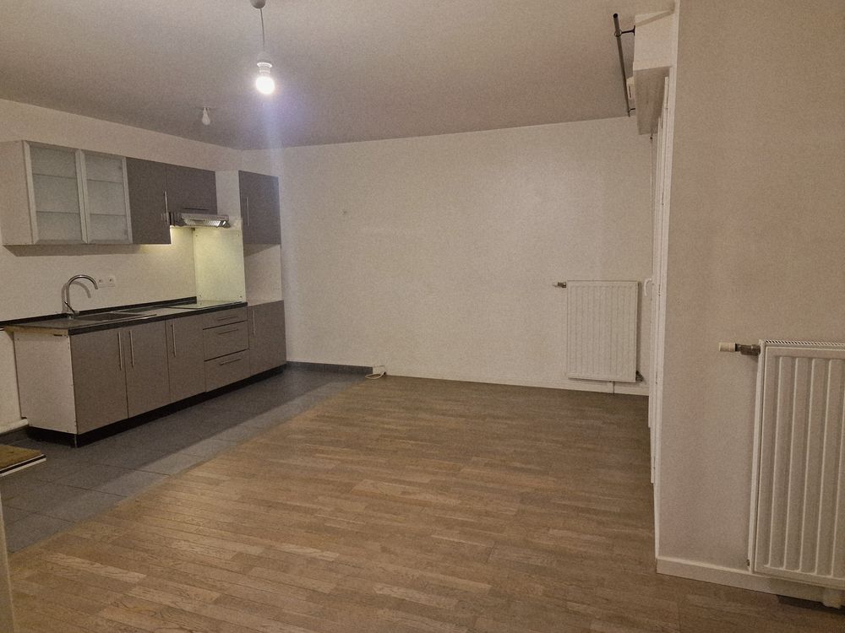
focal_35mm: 23
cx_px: 422
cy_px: 316
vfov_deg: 58.9
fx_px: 561
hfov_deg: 73.9
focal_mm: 6.4
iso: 640
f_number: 1.8
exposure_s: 1/50
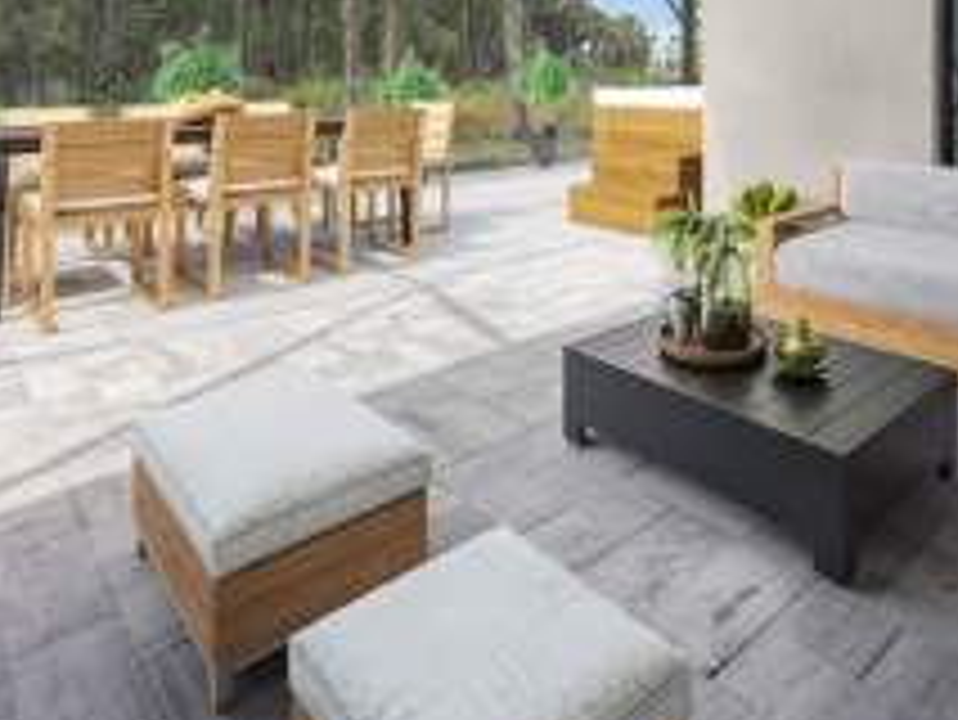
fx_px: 720
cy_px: 68
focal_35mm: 26
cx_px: 562
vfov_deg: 47.5
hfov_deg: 66.8
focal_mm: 12
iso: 400
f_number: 11
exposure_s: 1/40
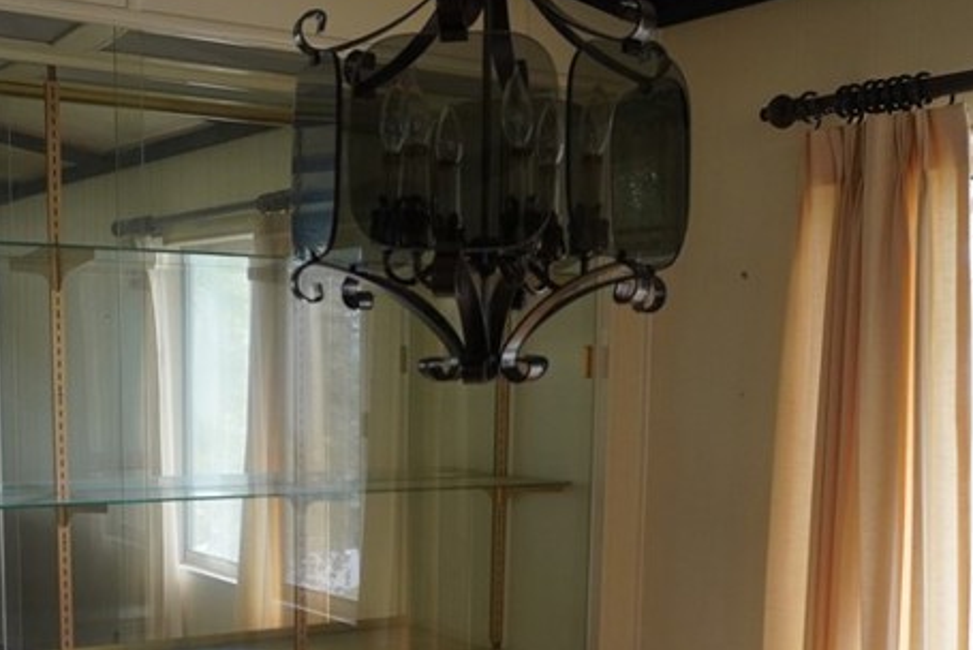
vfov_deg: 24.3
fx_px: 1460
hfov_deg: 36.8
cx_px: 436
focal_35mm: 54
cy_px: 595
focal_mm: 16
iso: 640
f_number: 4
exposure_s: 1/160
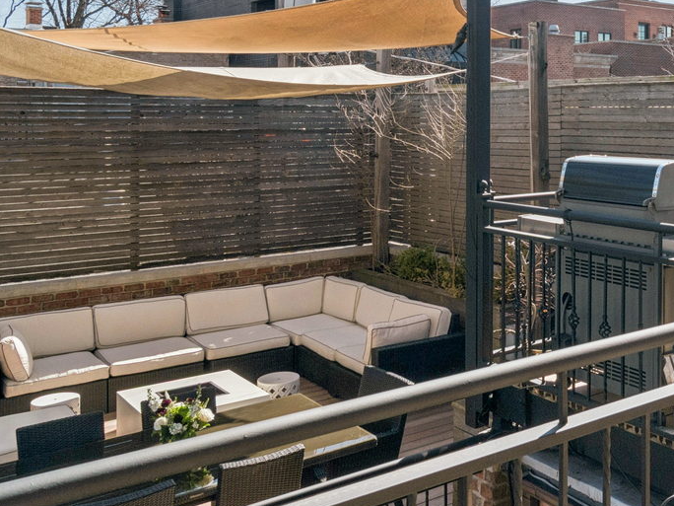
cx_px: 591
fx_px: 798
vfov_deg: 34.4
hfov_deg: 42.4
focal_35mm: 41
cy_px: 128
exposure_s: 1/500
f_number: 8
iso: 200
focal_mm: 12
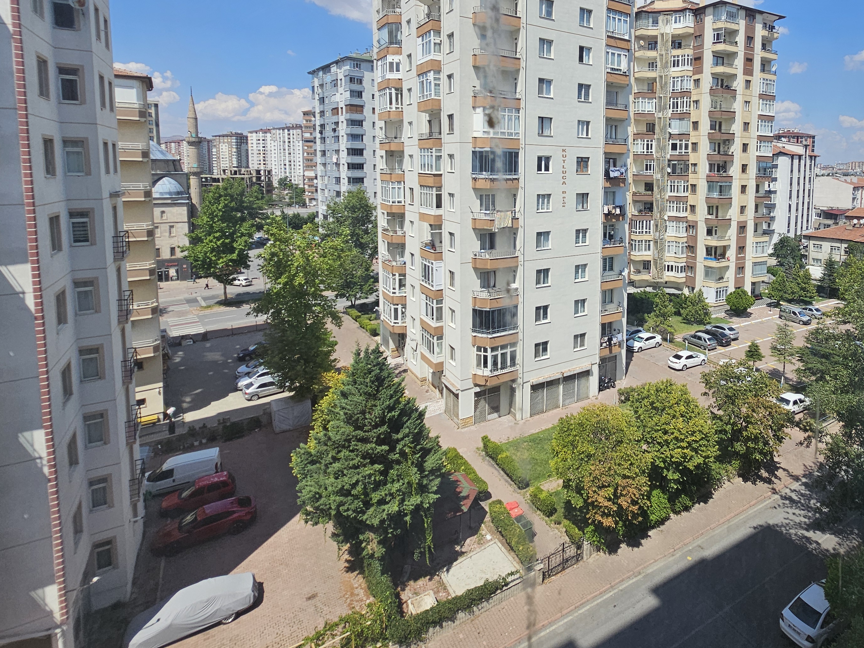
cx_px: 569
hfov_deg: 82.1
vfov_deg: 66.6
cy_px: 208
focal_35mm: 19
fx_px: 474
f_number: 2.2
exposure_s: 1/2775
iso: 50
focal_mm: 2.2
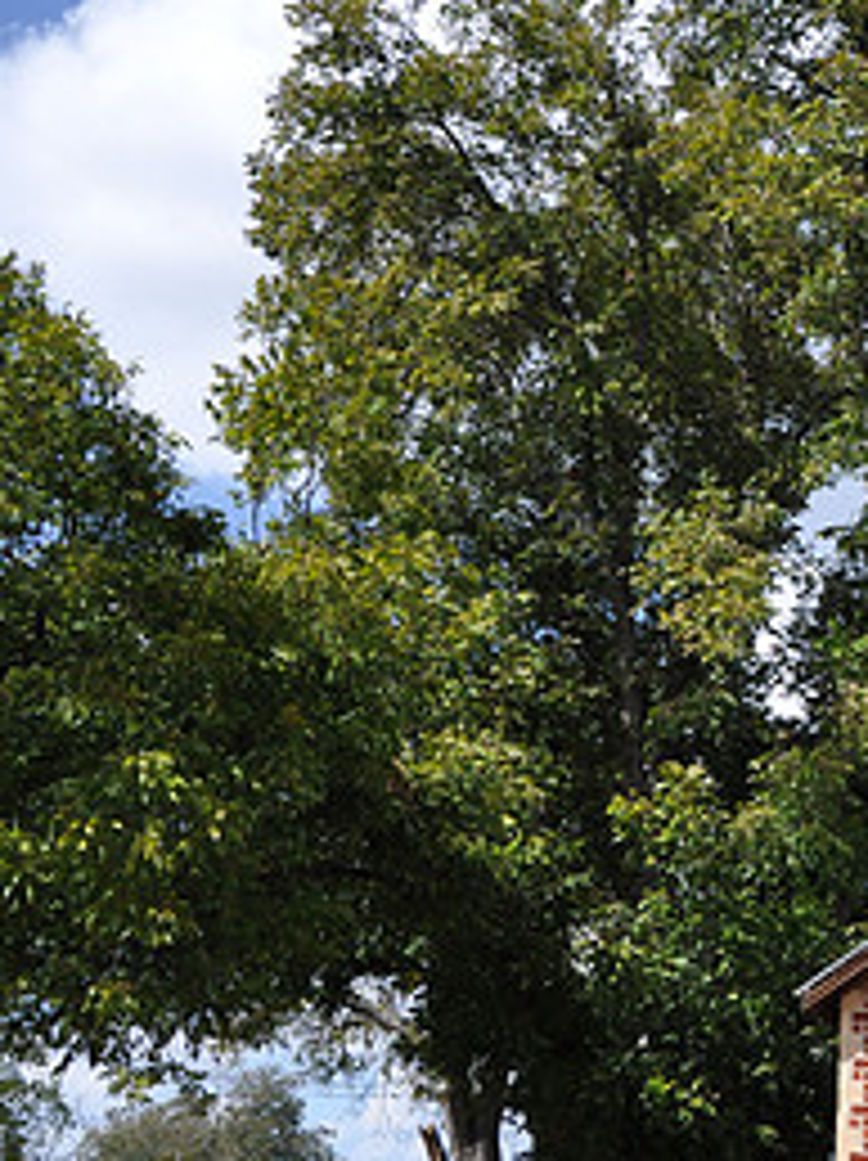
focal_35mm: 68
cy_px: 740
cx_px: 1187
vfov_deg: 28.4
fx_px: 2280
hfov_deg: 19.5
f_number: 7.1
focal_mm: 21
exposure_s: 1/200
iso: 200
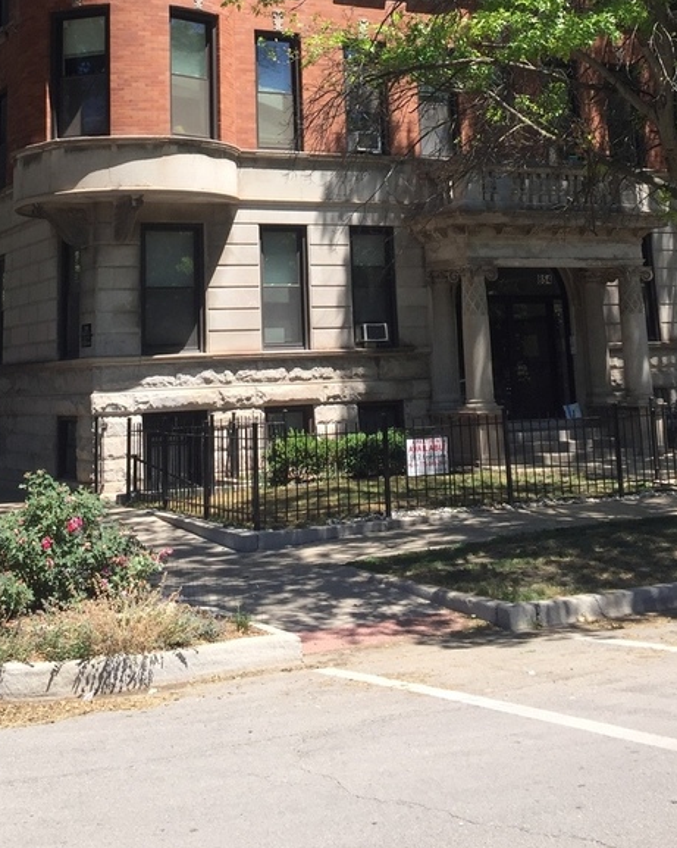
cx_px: 314
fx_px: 1328
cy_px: 65
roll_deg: +1.8
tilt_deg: +13.8
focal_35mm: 53
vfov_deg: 33.3
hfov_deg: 28.6
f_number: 2.2
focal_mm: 4.15
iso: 32
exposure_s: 1/860
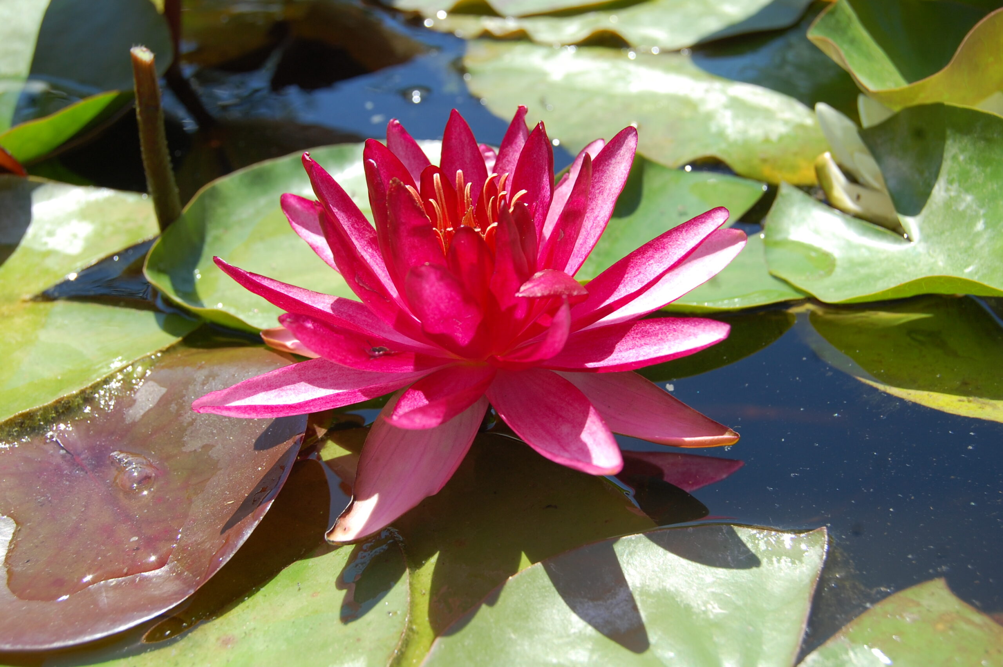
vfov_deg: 26.4
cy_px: 334
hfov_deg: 38.9
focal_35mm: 51
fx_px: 1420
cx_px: 502
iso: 200
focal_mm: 34
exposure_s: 1/250
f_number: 8
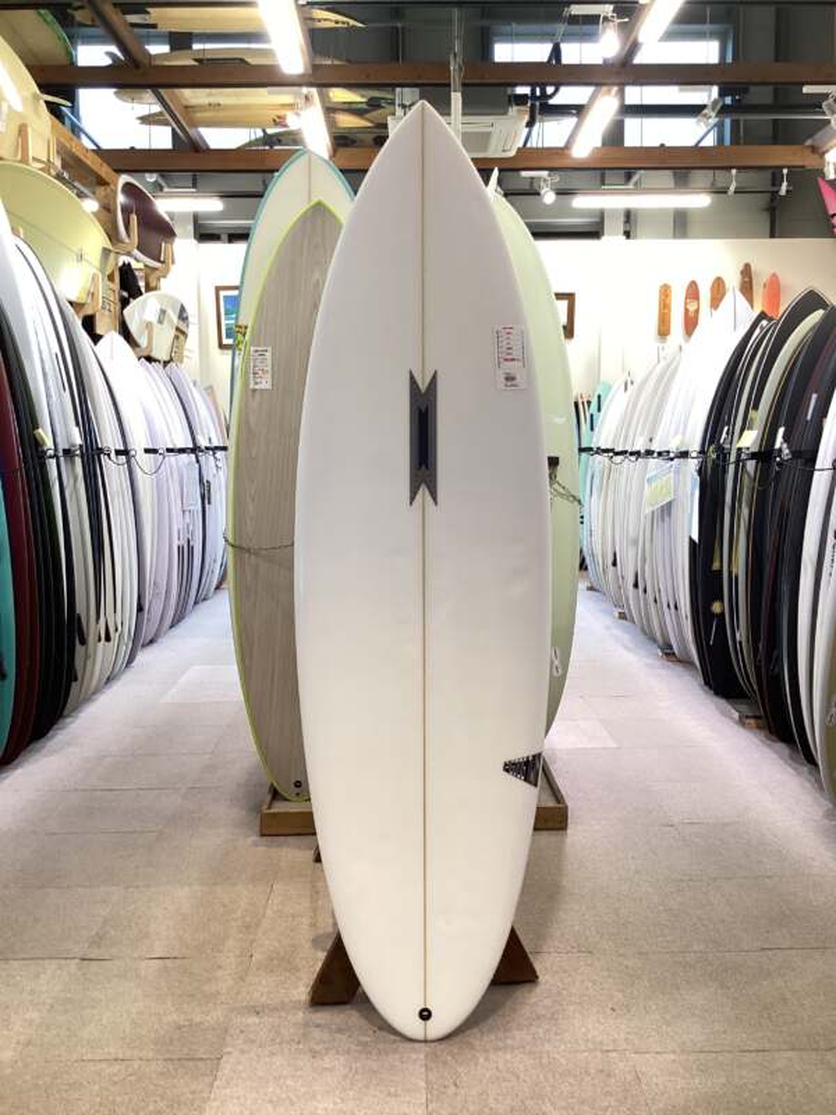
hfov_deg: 45.4
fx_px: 998
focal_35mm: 31
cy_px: 558
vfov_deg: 58.4
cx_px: 418
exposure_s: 1/50
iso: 125
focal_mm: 3.3
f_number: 2.4
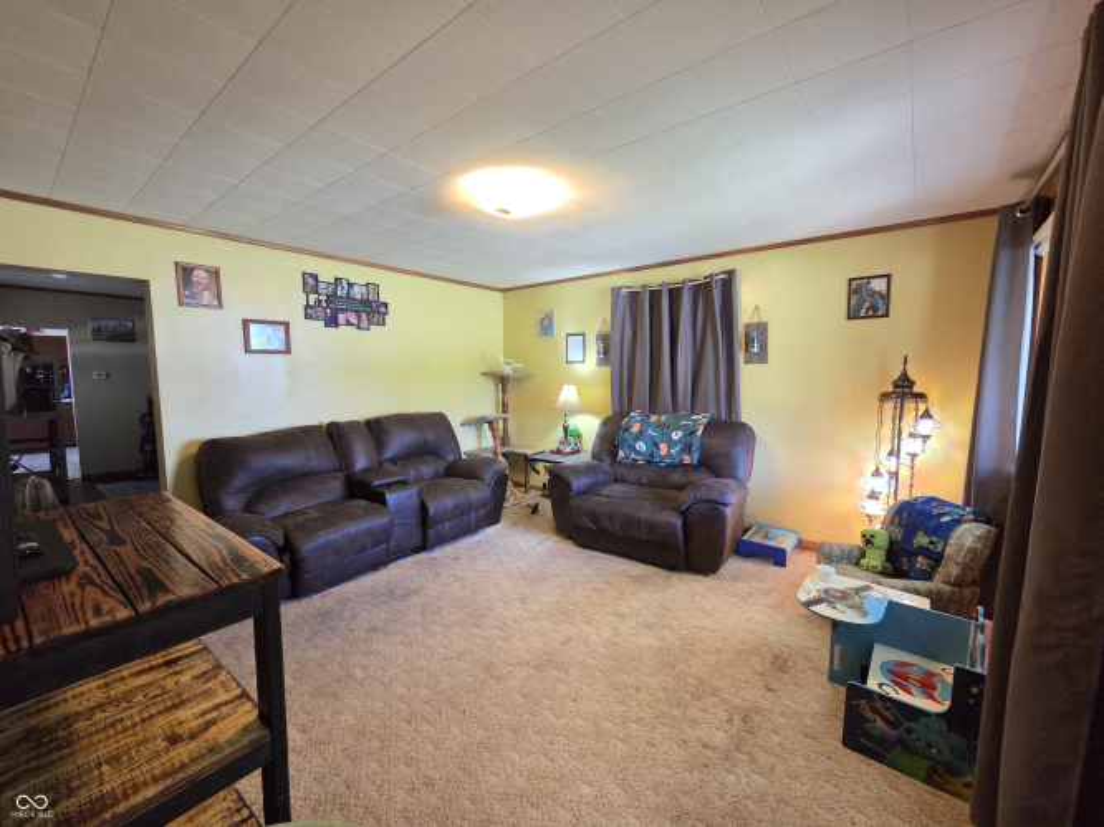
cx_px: 552
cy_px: 414
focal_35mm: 13
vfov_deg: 89.9
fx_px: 415
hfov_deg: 106.2
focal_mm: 2.2
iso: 800
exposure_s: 1/60
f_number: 2.2
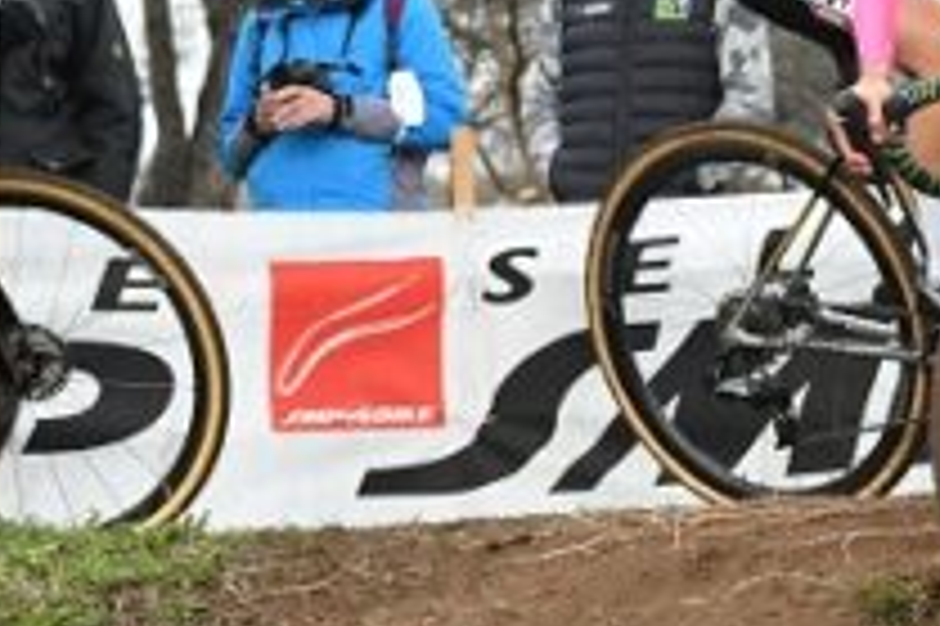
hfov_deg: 7.4
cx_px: 1075
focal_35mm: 275
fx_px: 7175
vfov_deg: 5.0
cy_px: 207
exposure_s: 1/640
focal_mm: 60
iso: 1250
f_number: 5.6
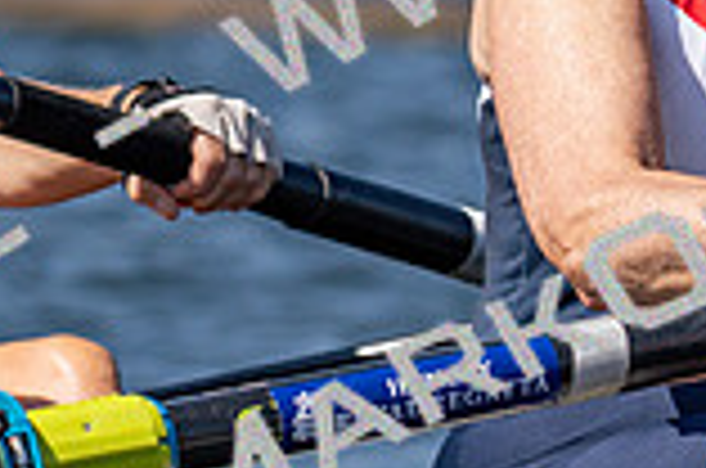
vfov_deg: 1.3
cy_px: 106
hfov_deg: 2.0
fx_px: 19943
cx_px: 778
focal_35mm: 1019
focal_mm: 275
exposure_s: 1/2000
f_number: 5.6
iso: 200
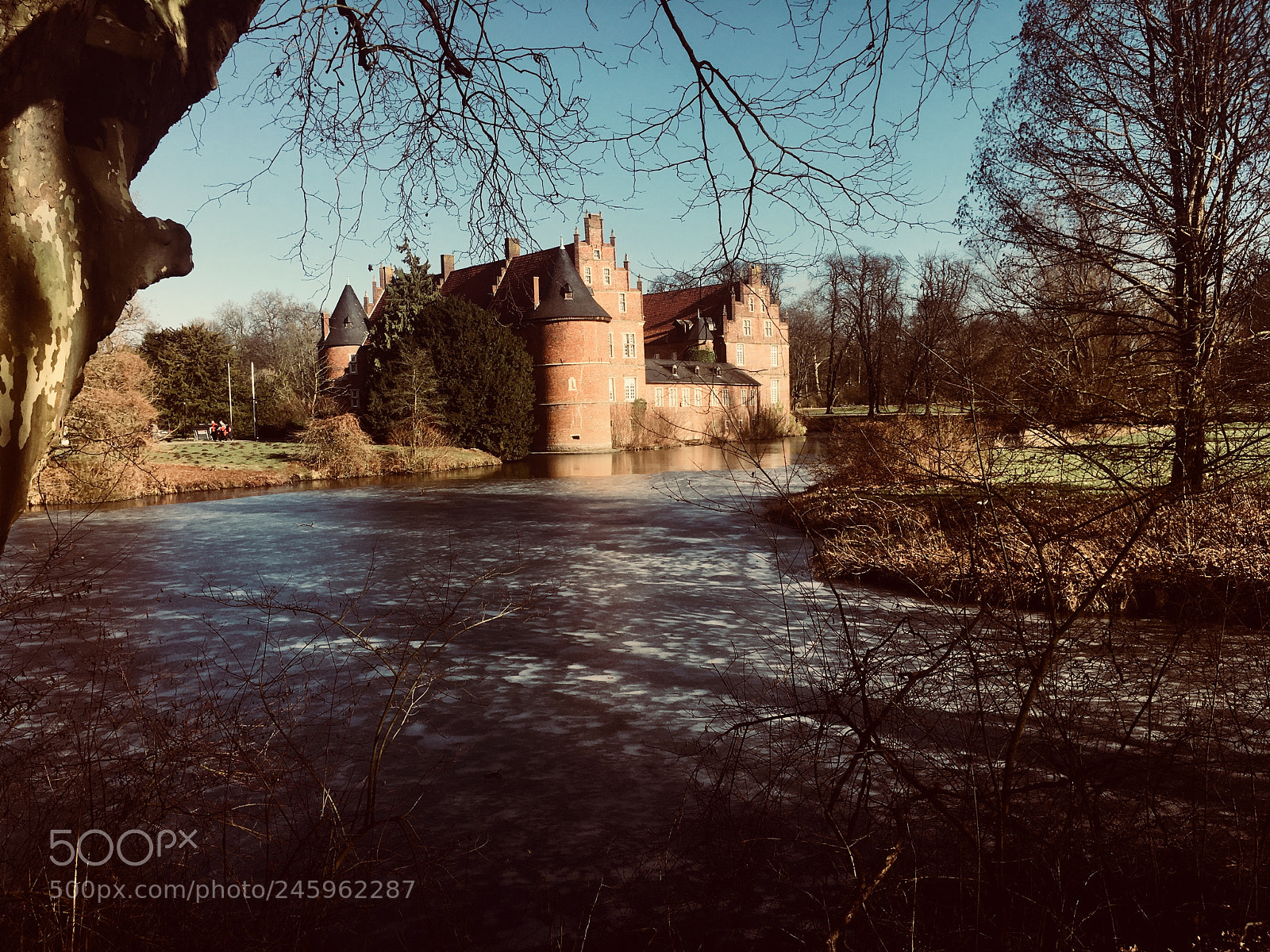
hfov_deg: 61.7
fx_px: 1064
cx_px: 635
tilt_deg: -3.8
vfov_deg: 48.2
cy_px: 476
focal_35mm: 29
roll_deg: +1.5
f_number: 2.2
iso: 25
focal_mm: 4.15
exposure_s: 1/986
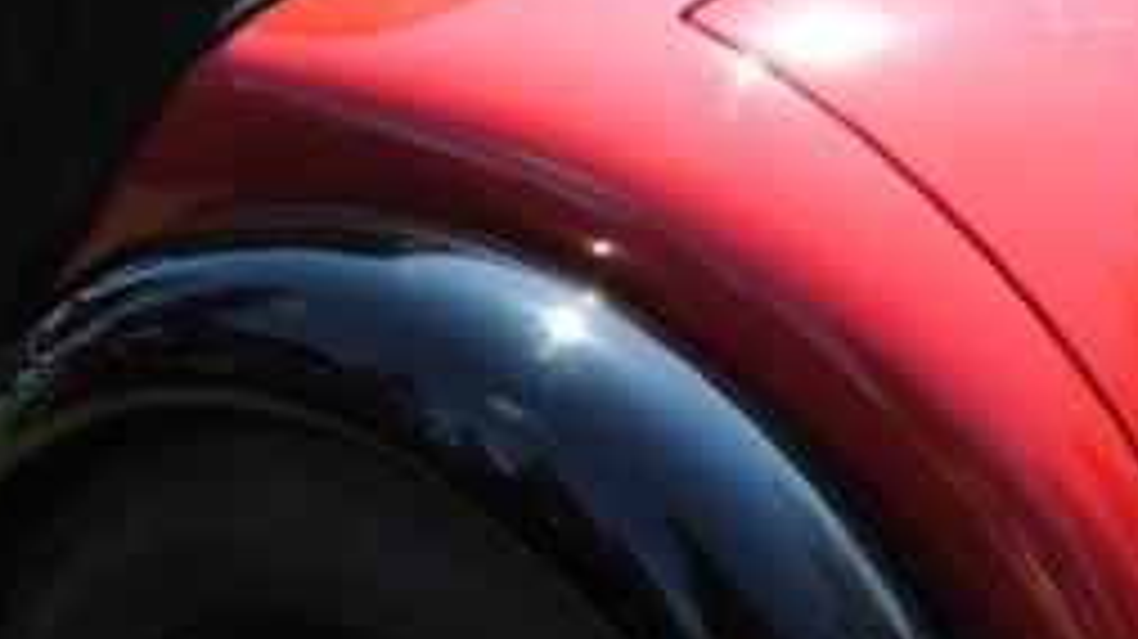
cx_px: 99
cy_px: 216
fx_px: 3710
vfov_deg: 9.8
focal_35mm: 123
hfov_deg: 17.2
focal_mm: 22
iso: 100
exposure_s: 1/125
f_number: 7.1
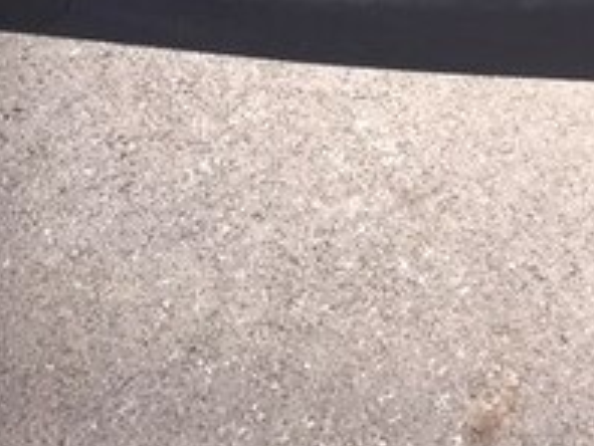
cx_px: 389
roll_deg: +10.3
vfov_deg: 14.0
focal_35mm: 97
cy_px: -276
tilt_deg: -40.2
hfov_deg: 20.2
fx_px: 1666
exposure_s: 1/100
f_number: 2.2
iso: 40
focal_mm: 4.15
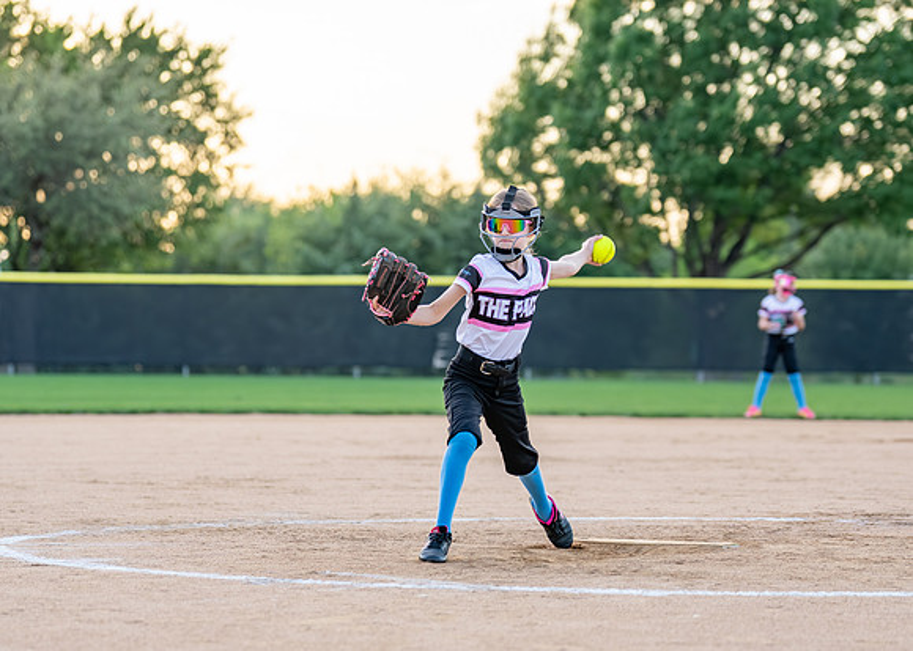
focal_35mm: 145
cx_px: 472
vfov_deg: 9.9
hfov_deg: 13.9
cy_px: 306
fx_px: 3749
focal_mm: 105
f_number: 2.8
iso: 250
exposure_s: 1/1000
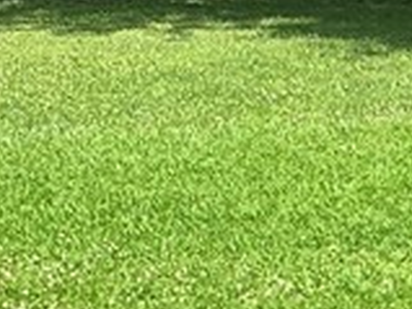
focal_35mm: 187
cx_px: 650
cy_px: 239
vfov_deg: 7.9
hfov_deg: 10.2
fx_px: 2224
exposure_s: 1/719
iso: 25
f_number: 1.8
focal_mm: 3
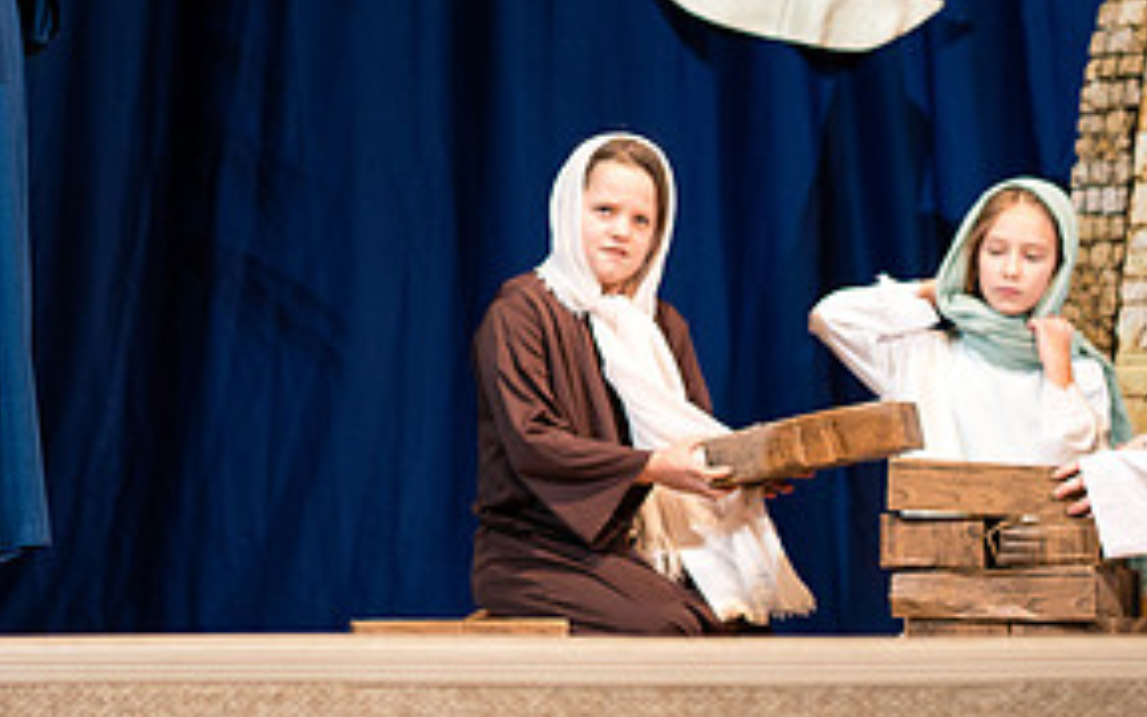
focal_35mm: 182
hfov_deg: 11.5
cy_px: 33
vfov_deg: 7.2
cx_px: 278
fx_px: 5689
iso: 800
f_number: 2.8
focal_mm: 85
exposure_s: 1/250
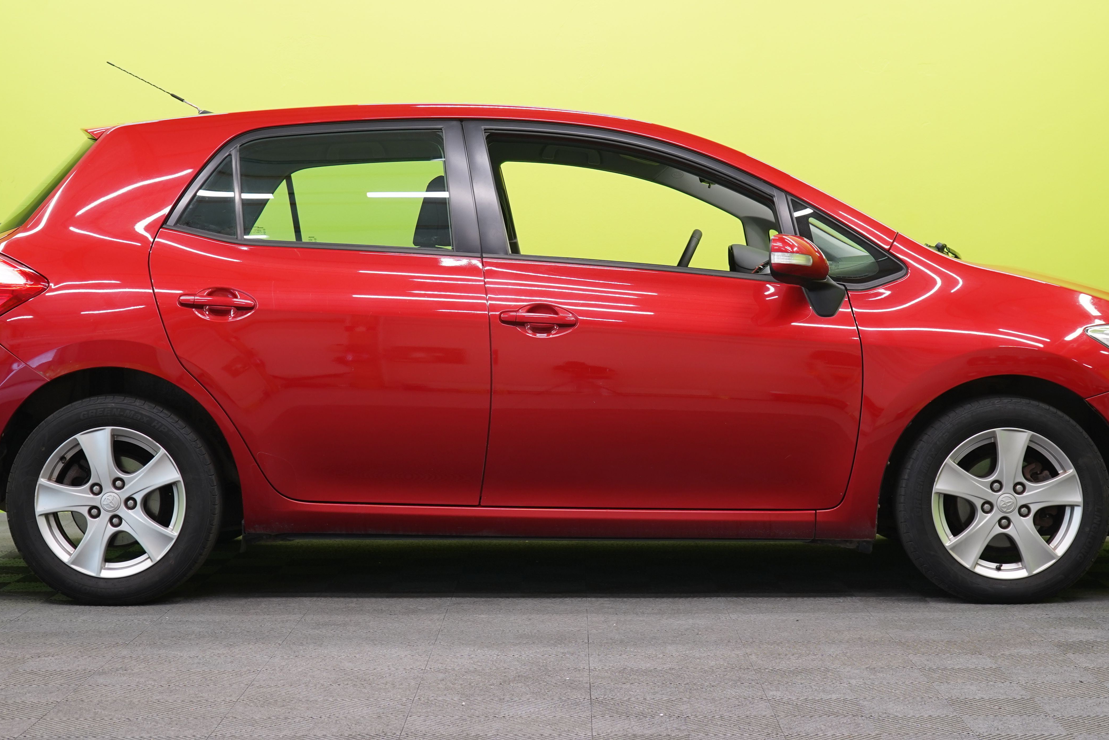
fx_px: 2156
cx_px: 579
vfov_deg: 19.4
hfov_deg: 28.8
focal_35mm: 70
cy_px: 313
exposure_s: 1/25
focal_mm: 49
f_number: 5
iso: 400
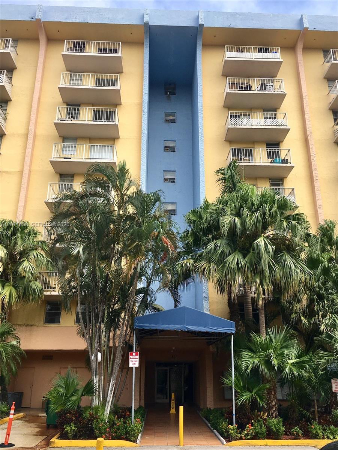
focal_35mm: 29
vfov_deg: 61.6
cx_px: 169
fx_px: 377
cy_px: 225
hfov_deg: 48.3
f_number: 2.2
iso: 25
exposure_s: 1/754
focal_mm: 4.15
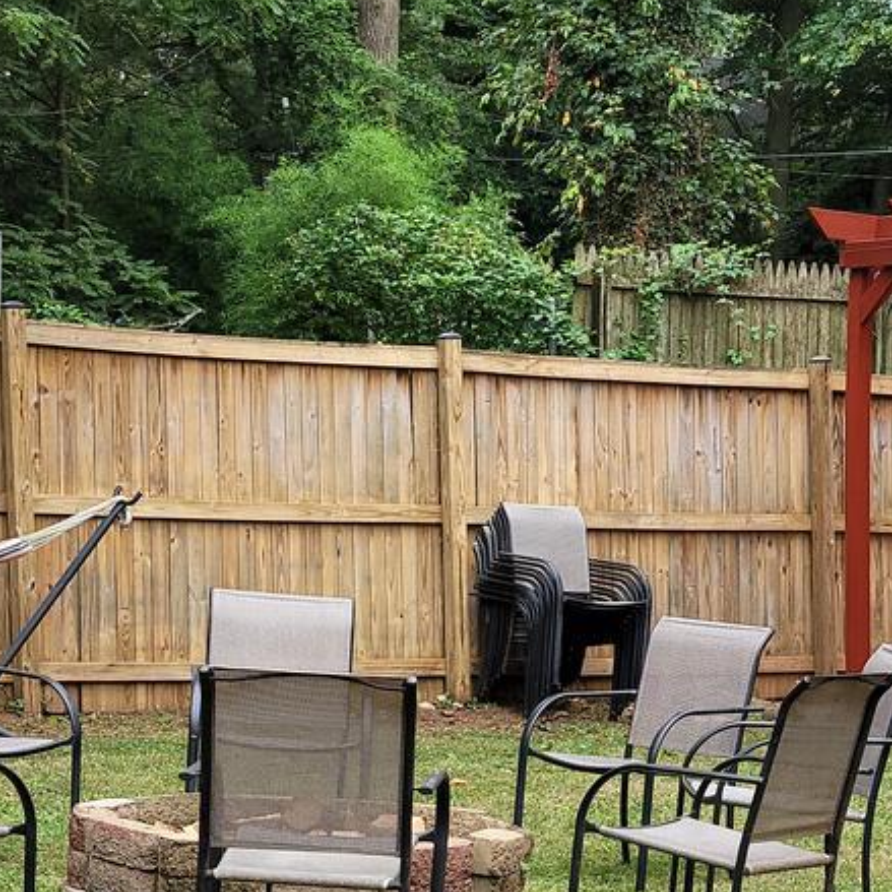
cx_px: 636
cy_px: 683
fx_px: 3003
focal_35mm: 103
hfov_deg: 16.8
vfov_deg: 16.8
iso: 20
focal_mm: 7
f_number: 1.8
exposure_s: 1/122
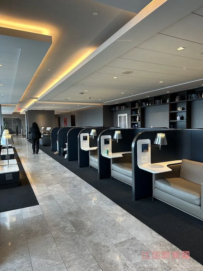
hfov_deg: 56.8
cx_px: 102
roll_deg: +0.2
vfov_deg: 71.6
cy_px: 136
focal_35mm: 24
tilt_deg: -4.8
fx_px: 188
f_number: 1.78
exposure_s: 1/110
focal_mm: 6.86
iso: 250
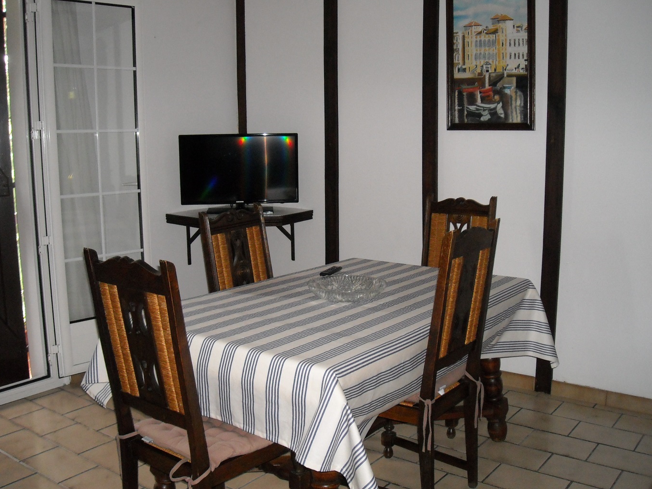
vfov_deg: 38.7
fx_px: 697
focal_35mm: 37
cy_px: 241
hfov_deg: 50.1
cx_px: 315
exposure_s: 1/60
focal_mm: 5.7
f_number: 2.8
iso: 400
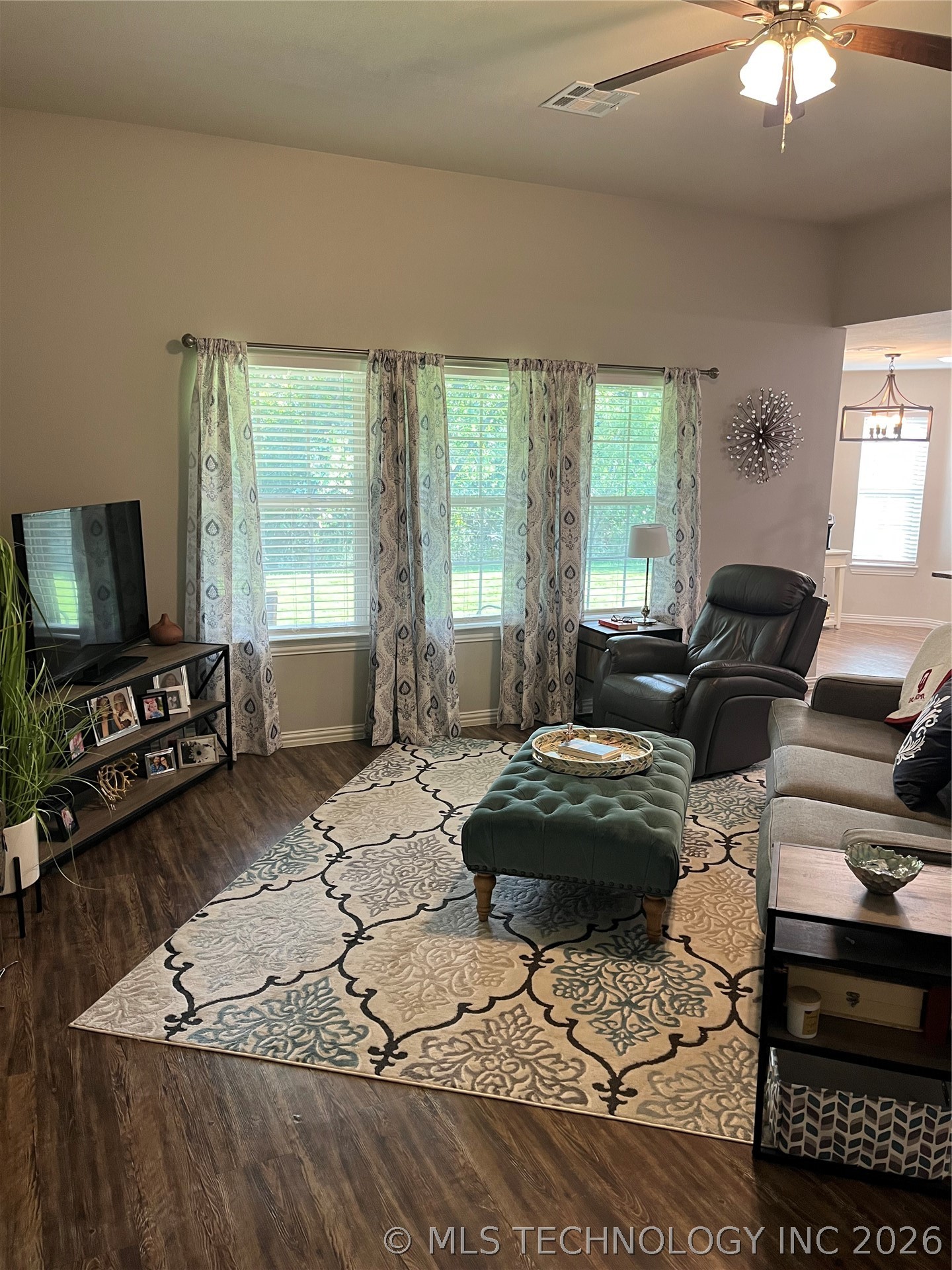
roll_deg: +0.2
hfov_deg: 53.1
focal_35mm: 26
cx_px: 476
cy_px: 635
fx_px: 953
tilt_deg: -11.0
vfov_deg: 67.3
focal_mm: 5.1
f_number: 1.6
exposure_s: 1/60
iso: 125
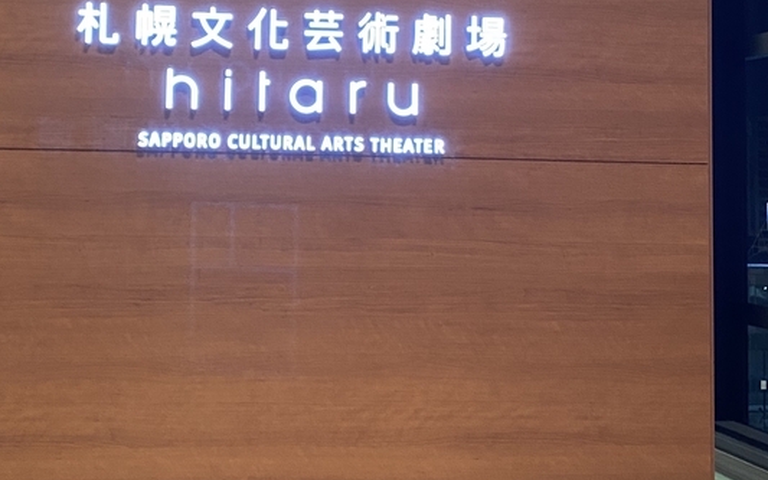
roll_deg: -2.3
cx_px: 262
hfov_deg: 32.7
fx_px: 1298
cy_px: 101
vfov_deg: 20.7
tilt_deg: +6.4
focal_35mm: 62
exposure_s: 1/33
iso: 320
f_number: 1.8
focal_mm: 4.25
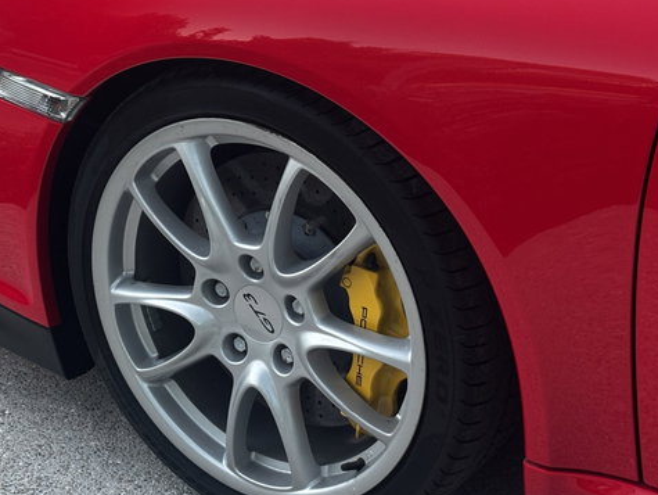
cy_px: 290
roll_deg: -0.6
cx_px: 331
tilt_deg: -27.1
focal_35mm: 84
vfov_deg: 17.6
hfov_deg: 23.3
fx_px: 1598
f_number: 1.6
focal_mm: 5.96
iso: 160
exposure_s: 1/50
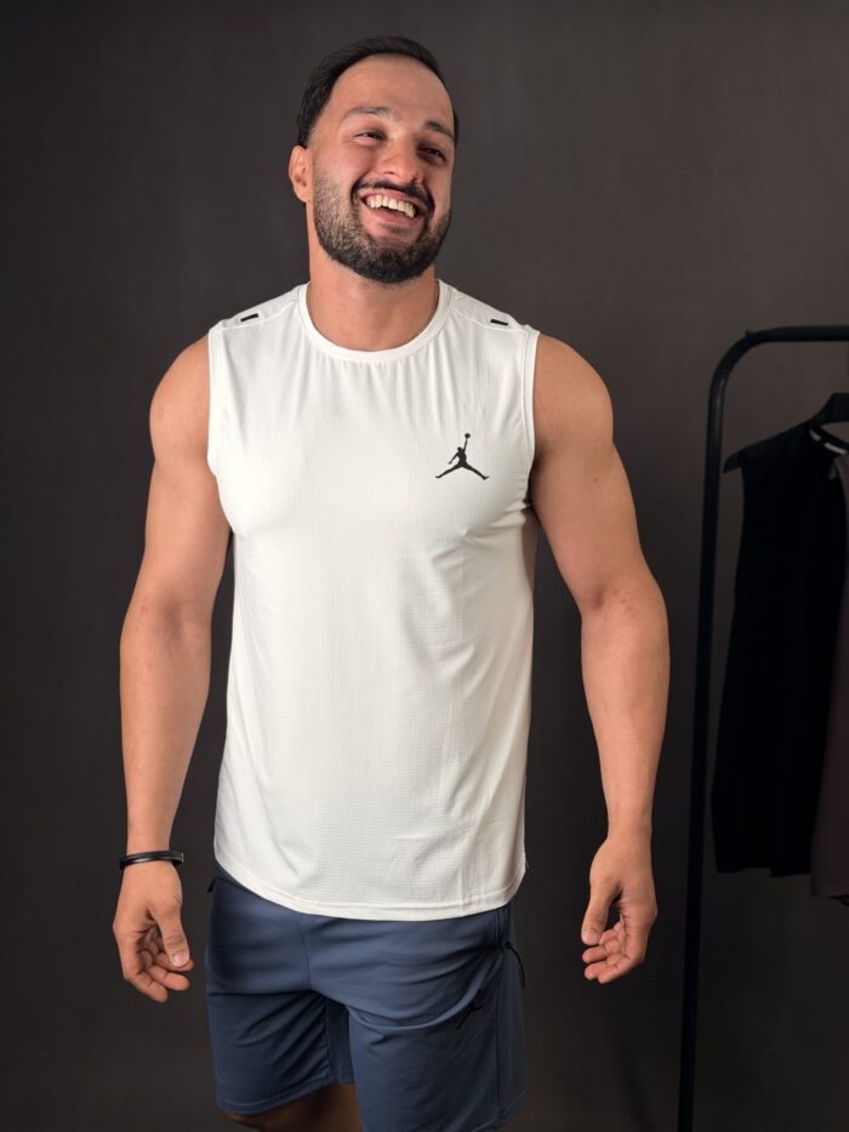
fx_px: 1569
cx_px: 424
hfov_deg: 30.3
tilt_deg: -7.9
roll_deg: -0.7
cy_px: 566
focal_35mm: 48
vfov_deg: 39.7
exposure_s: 1/339
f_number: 1.78
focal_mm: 6.76
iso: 64
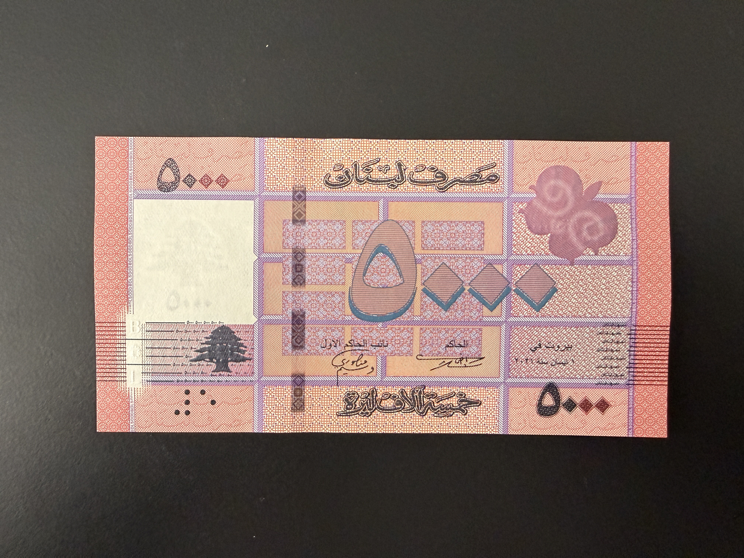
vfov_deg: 56.8
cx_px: 372
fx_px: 516
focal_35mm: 24
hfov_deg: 71.6
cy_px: 279
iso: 320
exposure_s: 1/60
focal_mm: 2.22
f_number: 2.2
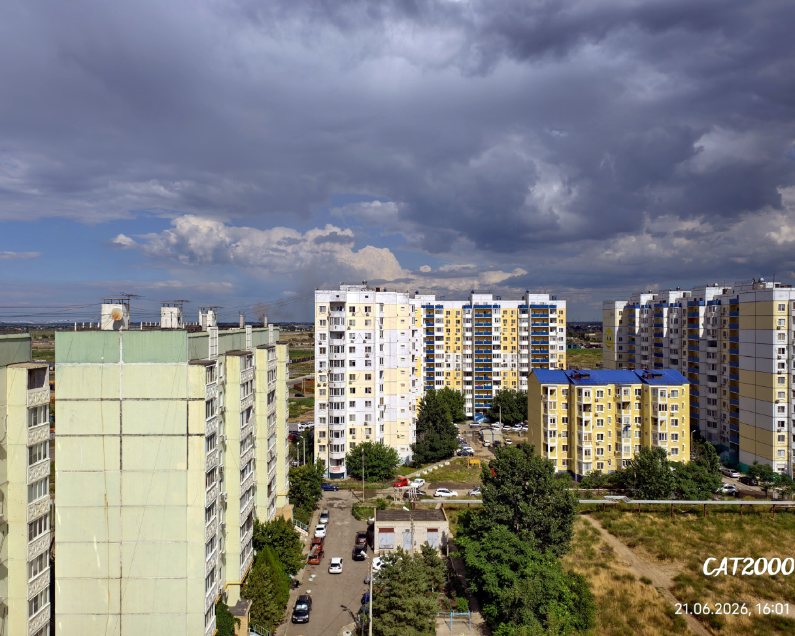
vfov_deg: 58.8
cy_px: 318
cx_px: 382
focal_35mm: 24
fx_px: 565
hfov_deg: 70.3
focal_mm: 6.54
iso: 72
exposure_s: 1/5714
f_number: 1.57
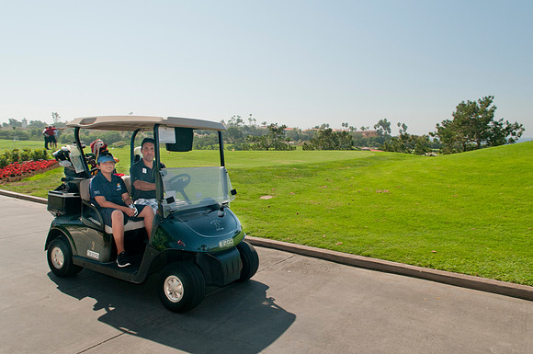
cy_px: 177
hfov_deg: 70.5
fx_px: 377
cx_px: 266
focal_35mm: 26
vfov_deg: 50.3
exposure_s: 1/320
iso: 400
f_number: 9
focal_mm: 17
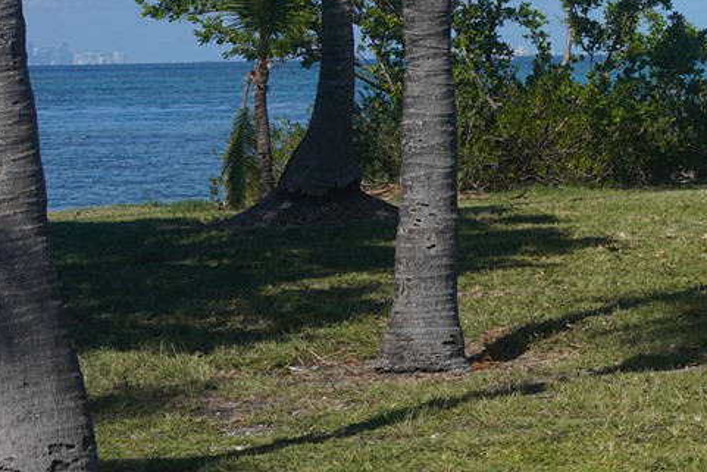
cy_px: -159
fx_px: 2613
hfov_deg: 13.2
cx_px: 1440
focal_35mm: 133
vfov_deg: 10.1
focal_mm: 32
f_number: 10
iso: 100
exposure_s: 1/320
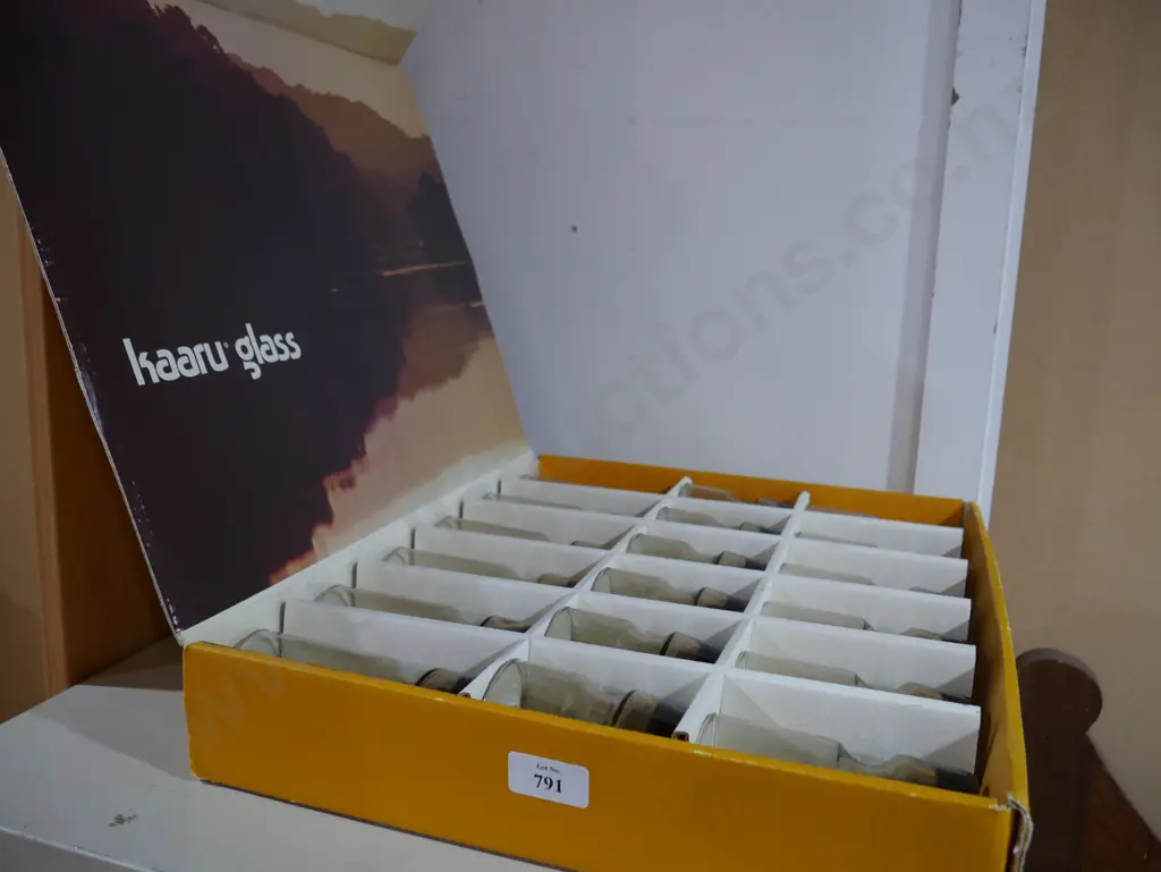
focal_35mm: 32
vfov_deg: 44.2
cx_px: 580
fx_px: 1074
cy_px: 436
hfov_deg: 56.8
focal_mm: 16
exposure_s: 1/60
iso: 500
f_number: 3.6
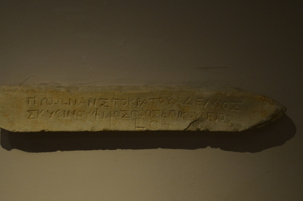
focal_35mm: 43
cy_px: 107
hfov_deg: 45.5
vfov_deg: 31.0
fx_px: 361
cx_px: 140
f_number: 5
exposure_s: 1/100
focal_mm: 26
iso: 1000
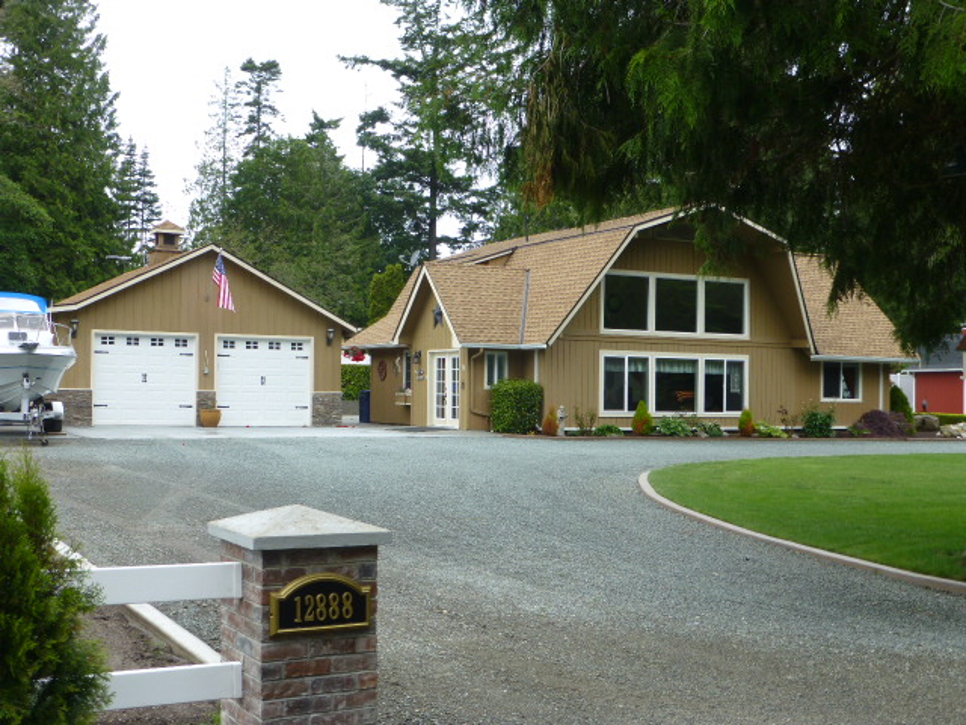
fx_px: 1312
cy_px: 362
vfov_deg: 30.9
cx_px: 483
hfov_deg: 40.4
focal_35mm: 47
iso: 100
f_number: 4.2
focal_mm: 8.5
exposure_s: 1/160
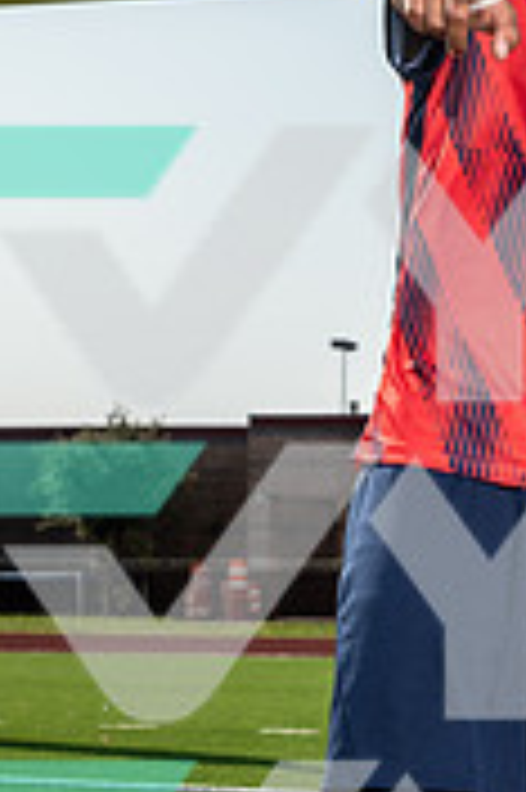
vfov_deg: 16.6
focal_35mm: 123
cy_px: 585
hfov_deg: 11.0
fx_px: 2701
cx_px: 598
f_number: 6.3
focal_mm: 48
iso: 100
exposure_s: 1/400
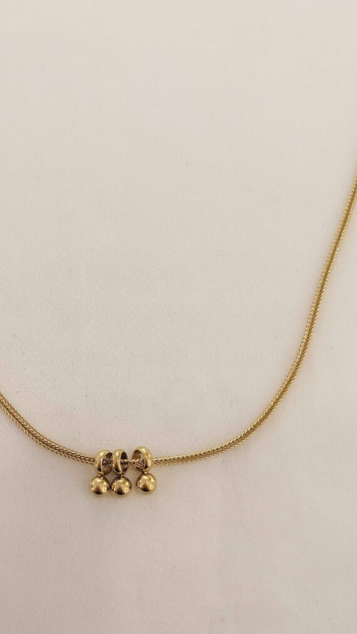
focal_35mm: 42
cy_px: 313
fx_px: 706
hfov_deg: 28.3
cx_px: 140
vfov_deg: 48.3
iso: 100
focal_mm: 4.75
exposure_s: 1/50
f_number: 1.8
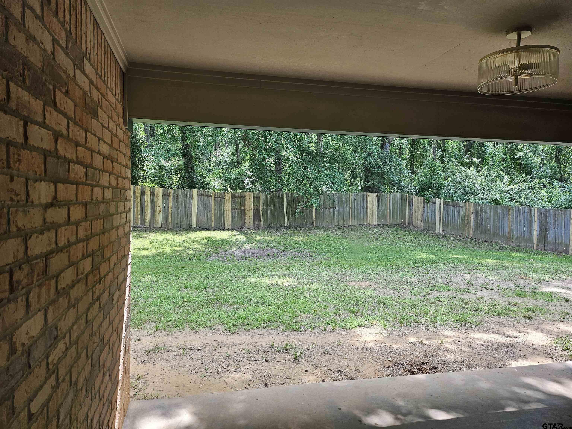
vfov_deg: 56.8
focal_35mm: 24
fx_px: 397
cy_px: 214
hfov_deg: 71.6
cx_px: 286
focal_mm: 5
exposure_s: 1/180
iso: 64
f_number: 1.8
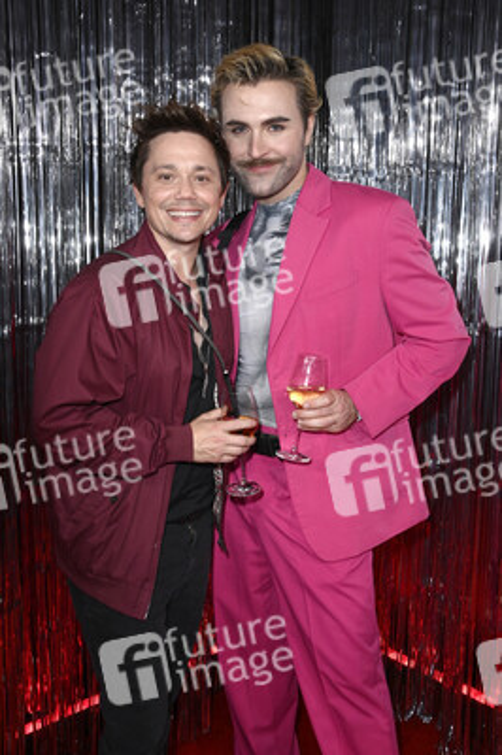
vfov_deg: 53.2
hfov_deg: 36.8
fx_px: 754
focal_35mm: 36
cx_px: 251
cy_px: 378
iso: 1250
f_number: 5.6
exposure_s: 1/250
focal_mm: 36
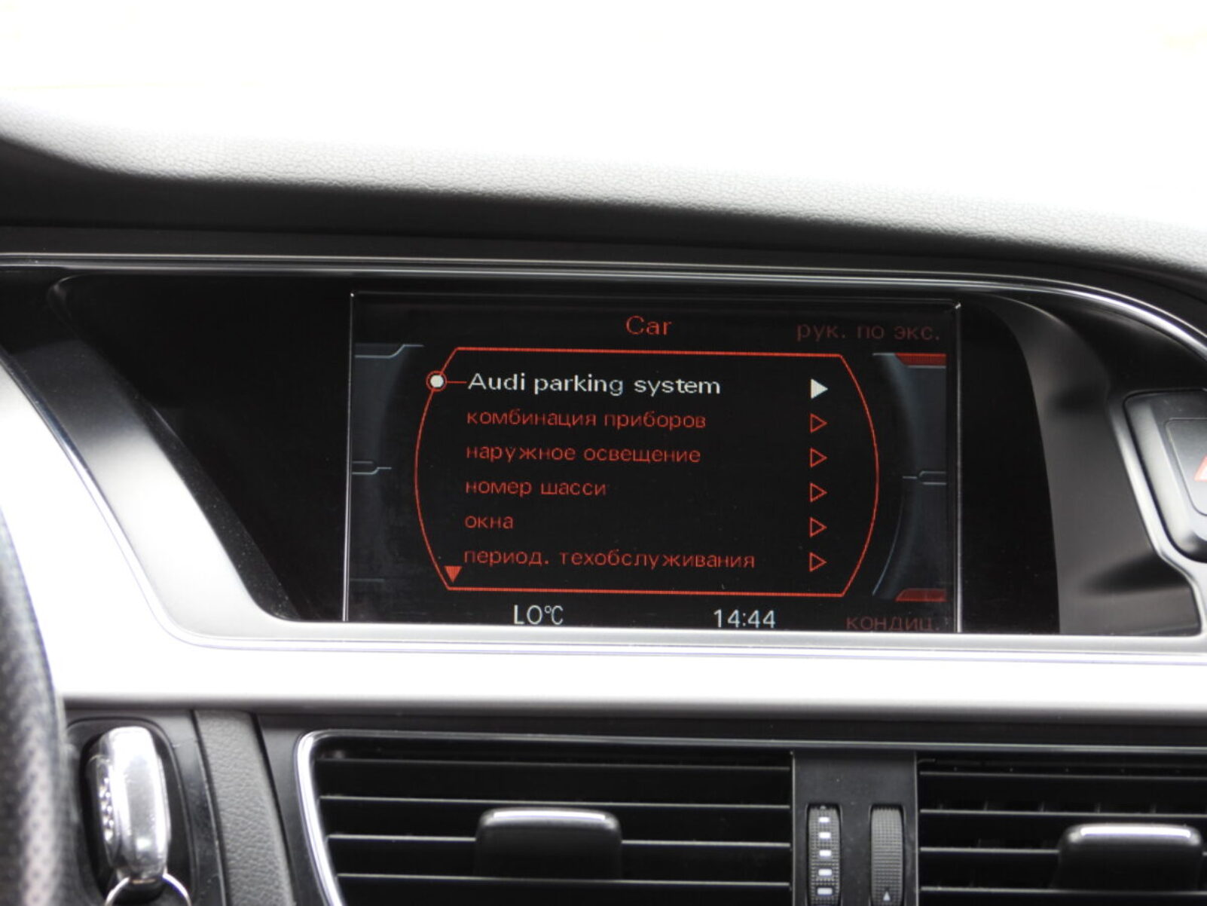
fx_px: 4010
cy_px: 453
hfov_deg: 17.1
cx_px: 604
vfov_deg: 12.9
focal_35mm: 115
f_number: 4
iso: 160
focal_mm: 20.7
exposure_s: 1/60
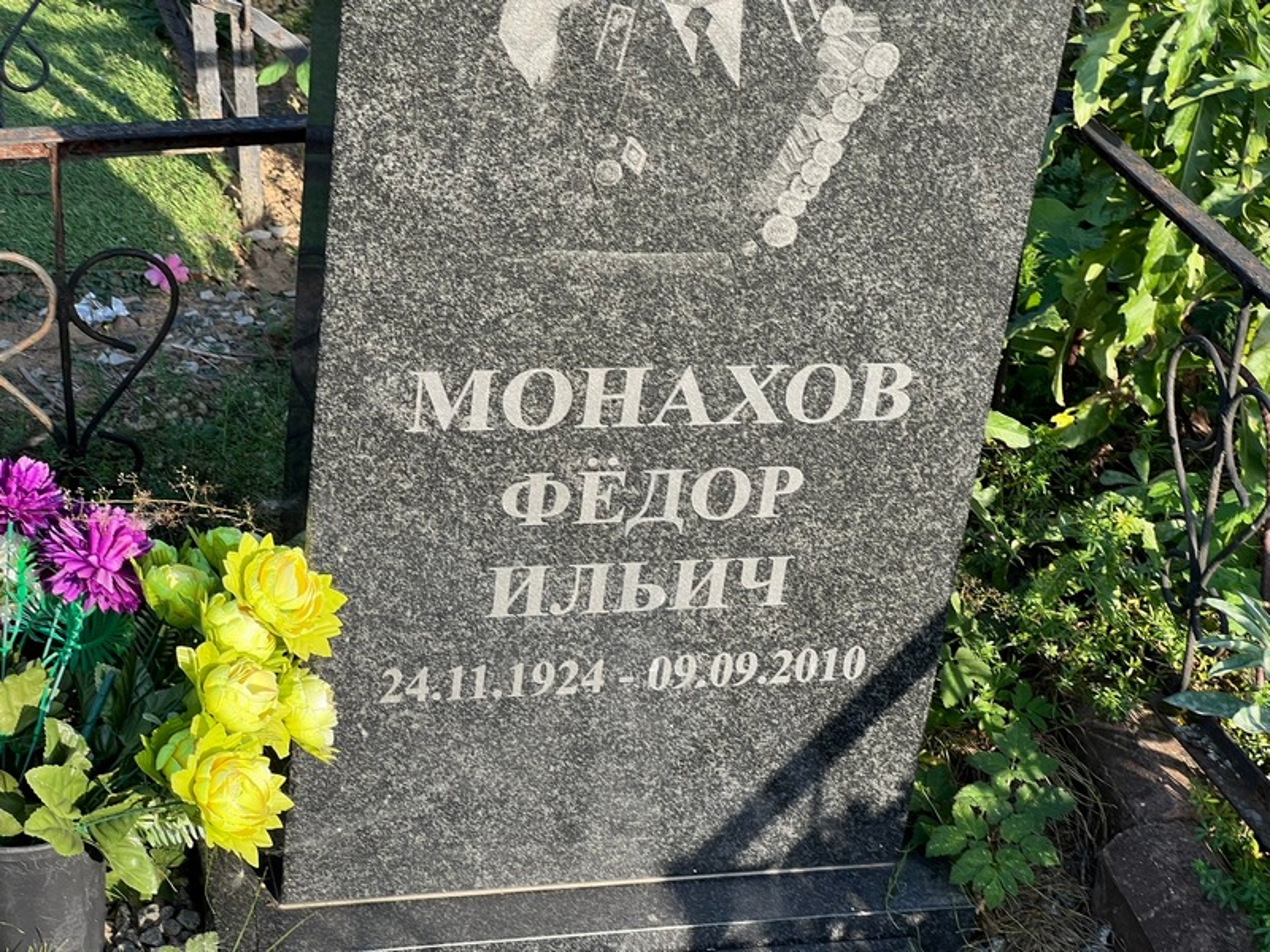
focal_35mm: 77
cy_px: 476
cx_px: 635
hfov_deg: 25.3
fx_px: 2825
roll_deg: -2.3
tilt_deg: -24.5
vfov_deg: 19.1
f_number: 2.8
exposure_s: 1/154
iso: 32
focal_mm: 9
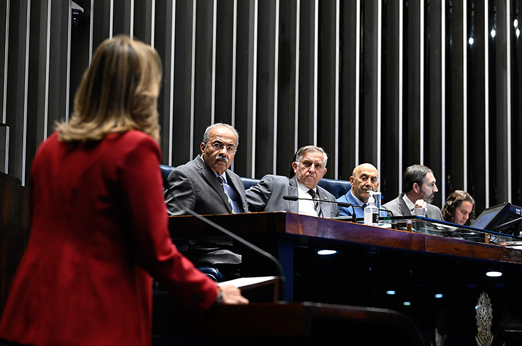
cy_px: 173
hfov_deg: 22.2
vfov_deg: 14.8
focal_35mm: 92
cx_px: 261
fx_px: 1332
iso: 6400
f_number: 4
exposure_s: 1/200
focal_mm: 92
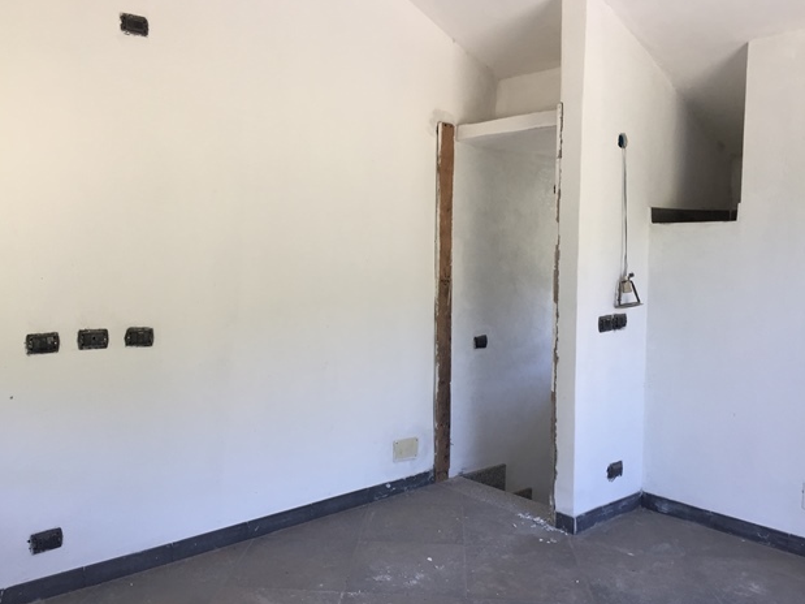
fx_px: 698
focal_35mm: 30
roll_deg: -0.8
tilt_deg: -3.9
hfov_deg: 60.0
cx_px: 393
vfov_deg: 46.8
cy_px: 297
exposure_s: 1/100
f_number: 2.2
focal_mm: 4.15
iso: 50
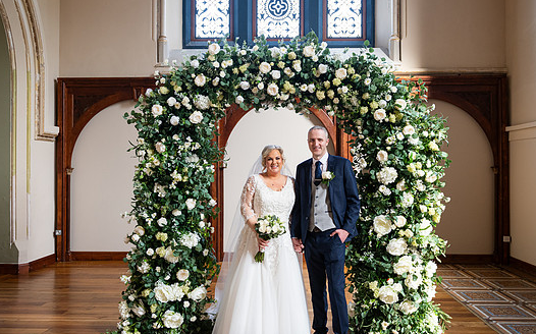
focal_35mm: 36
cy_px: 170
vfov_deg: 35.3
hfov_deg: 54.0
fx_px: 526
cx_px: 275
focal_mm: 32
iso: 800
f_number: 3.5
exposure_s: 1/160
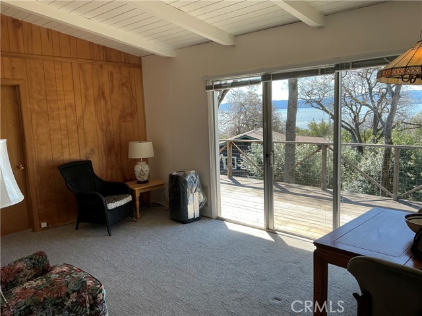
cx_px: 211
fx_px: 341
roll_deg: +2.4
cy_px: 158
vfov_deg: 49.7
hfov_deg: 63.4
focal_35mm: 28
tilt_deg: -8.2
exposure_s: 1/150
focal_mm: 3
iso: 20
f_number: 1.8
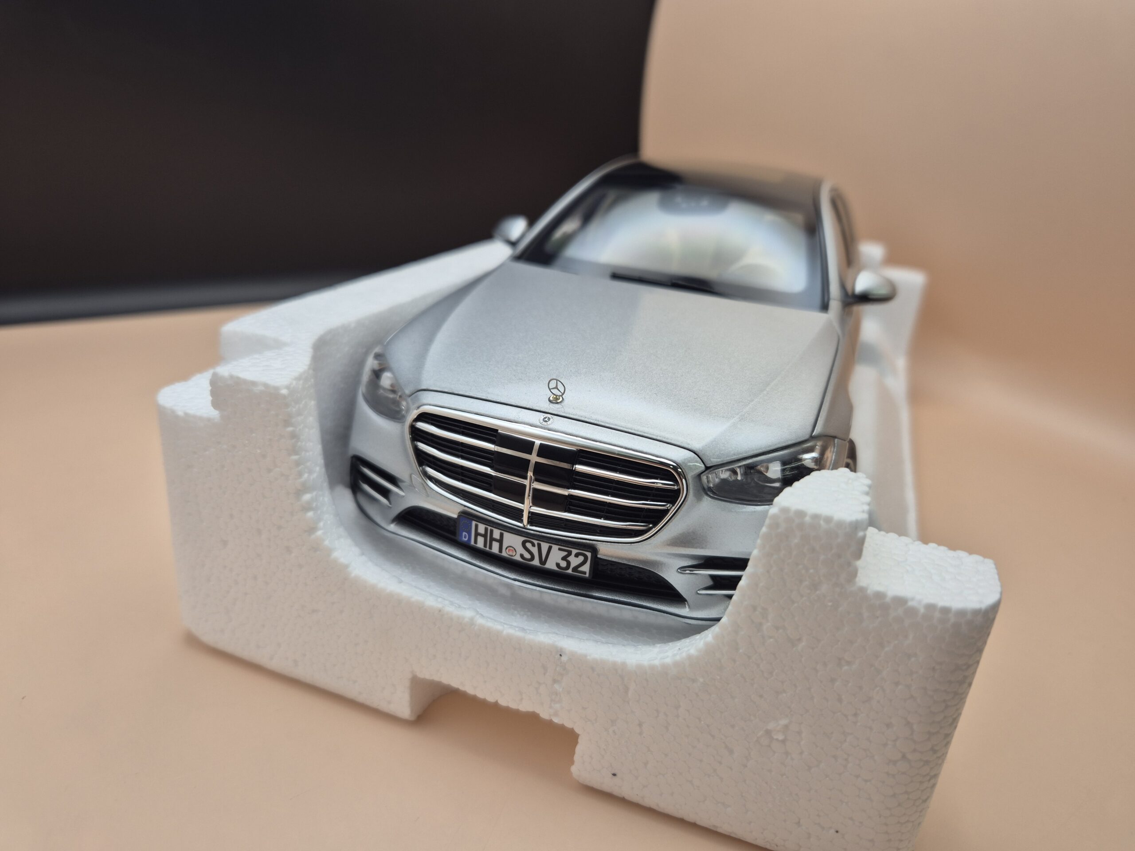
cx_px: 568
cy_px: 426
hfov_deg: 73.9
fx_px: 754
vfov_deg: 58.9
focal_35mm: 23
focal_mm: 5.4
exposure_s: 1/142
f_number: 1.8
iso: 25
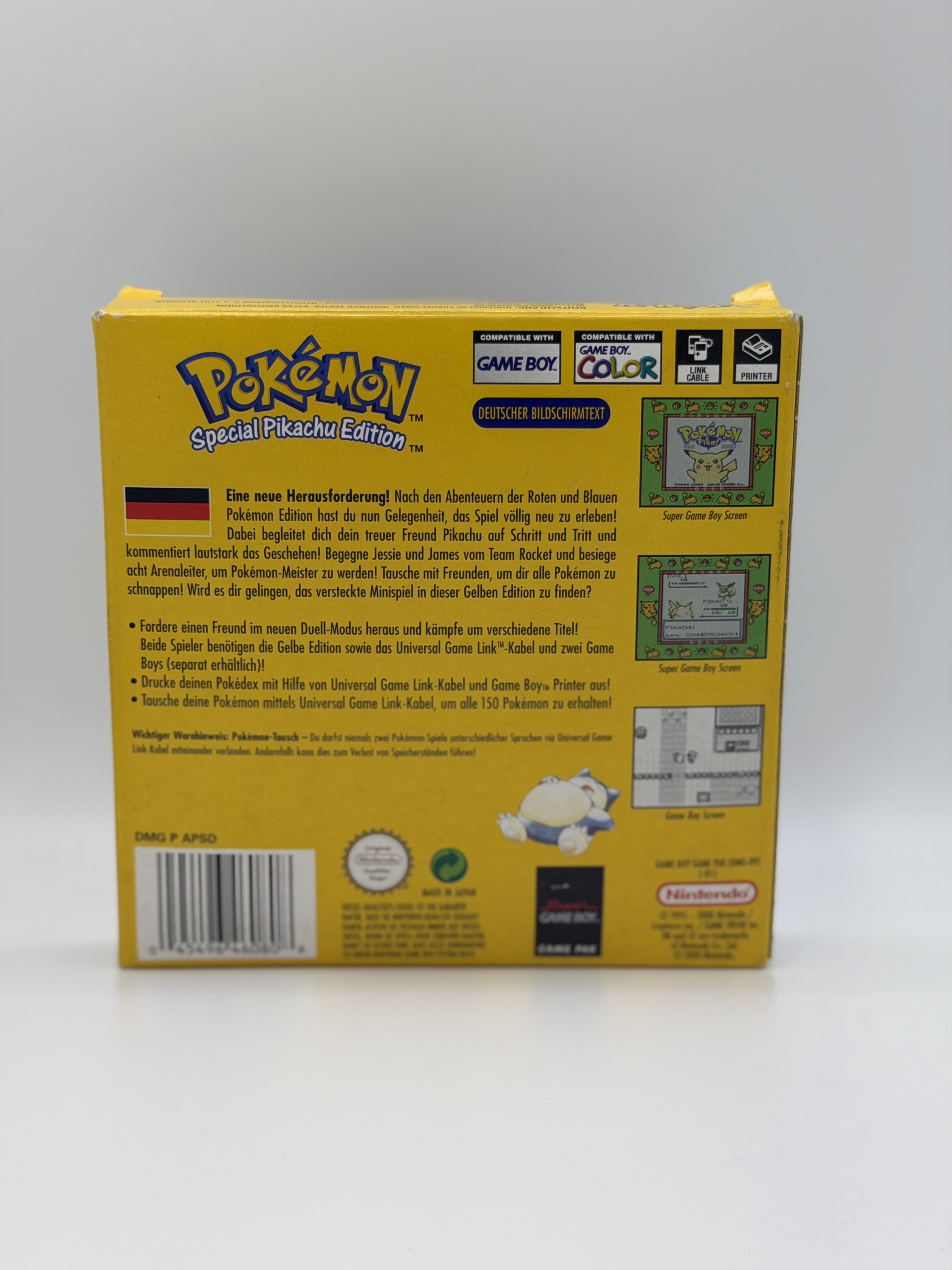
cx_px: 476
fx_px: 1760
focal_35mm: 48
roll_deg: -0.2
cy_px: 635
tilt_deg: -8.1
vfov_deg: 39.7
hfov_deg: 30.3
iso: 64
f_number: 1.78
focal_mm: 6.76
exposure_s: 1/271
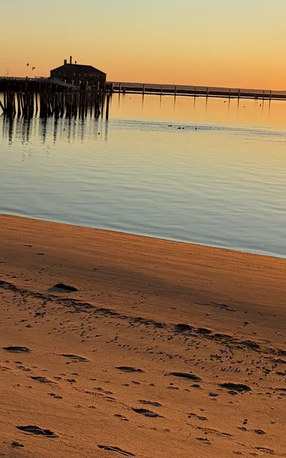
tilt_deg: -4.7
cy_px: 148
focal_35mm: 66
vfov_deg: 30.8
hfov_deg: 19.7
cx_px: 108
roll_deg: -2.6
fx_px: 823
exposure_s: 1/1953
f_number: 1.6
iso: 50
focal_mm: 5.96
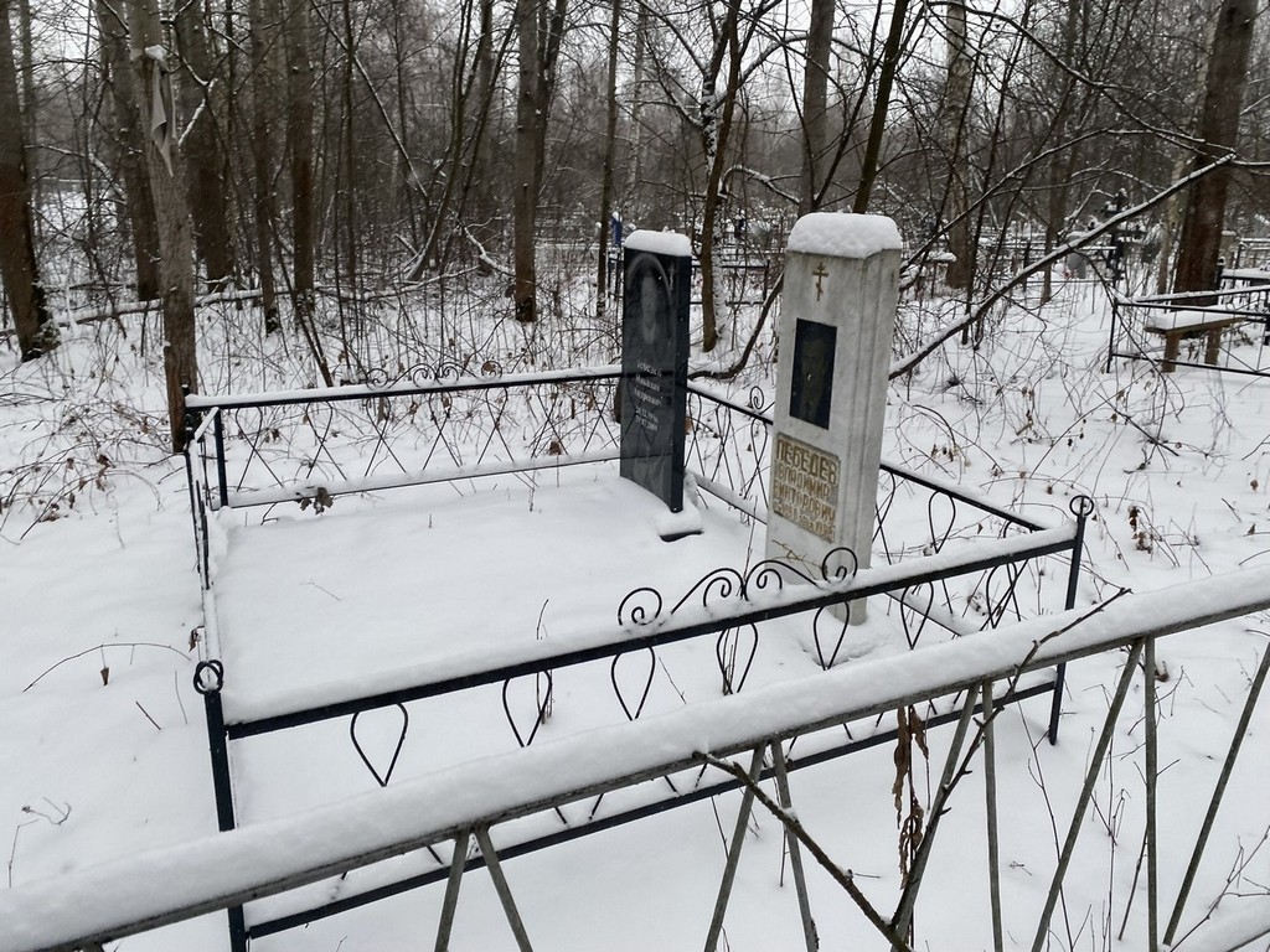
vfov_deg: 53.1
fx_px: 954
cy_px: 476
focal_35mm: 26
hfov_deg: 67.3
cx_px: 635
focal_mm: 4.25
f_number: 1.8
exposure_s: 1/129
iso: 32
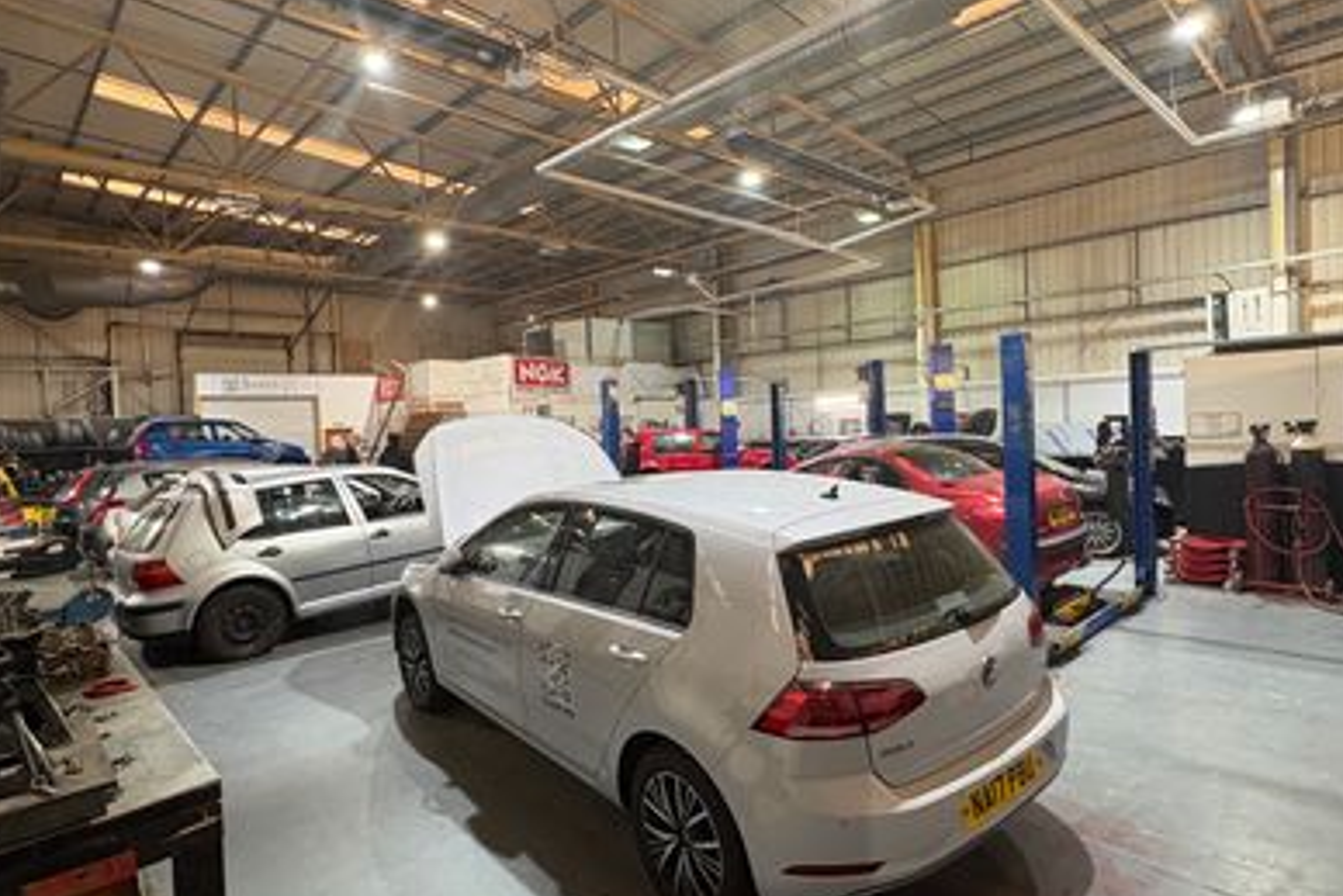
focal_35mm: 15
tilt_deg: -0.8
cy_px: 436
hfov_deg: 100.4
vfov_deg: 77.4
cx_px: 665
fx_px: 560
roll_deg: +1.5
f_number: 2.2
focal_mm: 2.22
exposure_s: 1/50
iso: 250
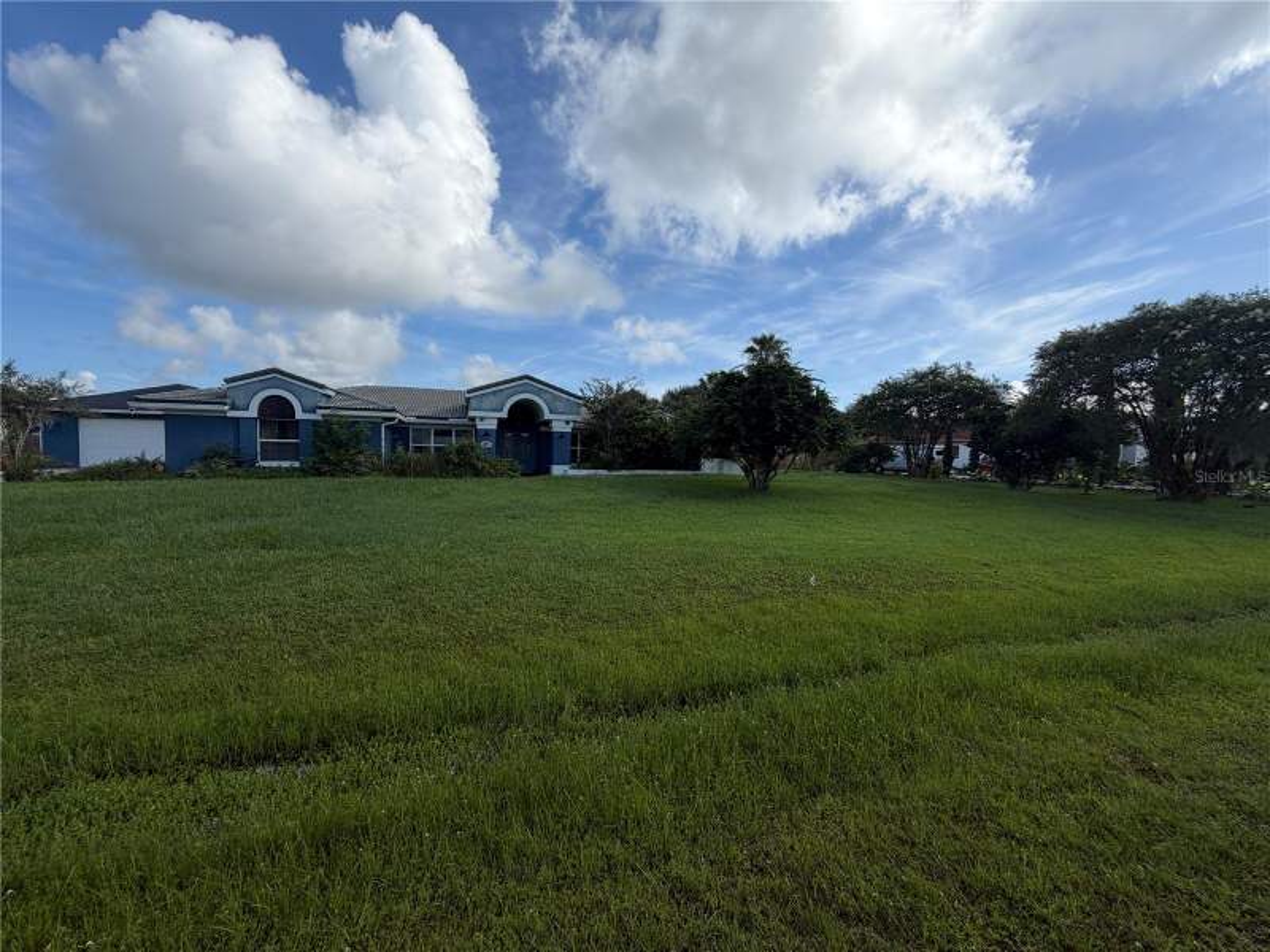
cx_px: 635
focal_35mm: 14
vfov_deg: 85.7
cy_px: 476
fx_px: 514
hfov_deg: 102.1
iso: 20
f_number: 2.2
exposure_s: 1/928
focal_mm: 2.22
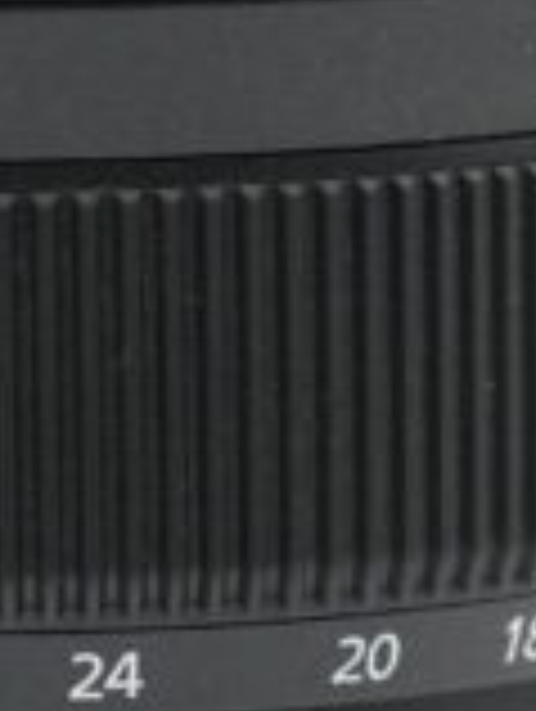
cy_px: 202
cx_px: -20
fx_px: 7309
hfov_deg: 4.2
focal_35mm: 355
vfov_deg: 5.6
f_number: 6.3
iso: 2000
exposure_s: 1/200
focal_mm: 57
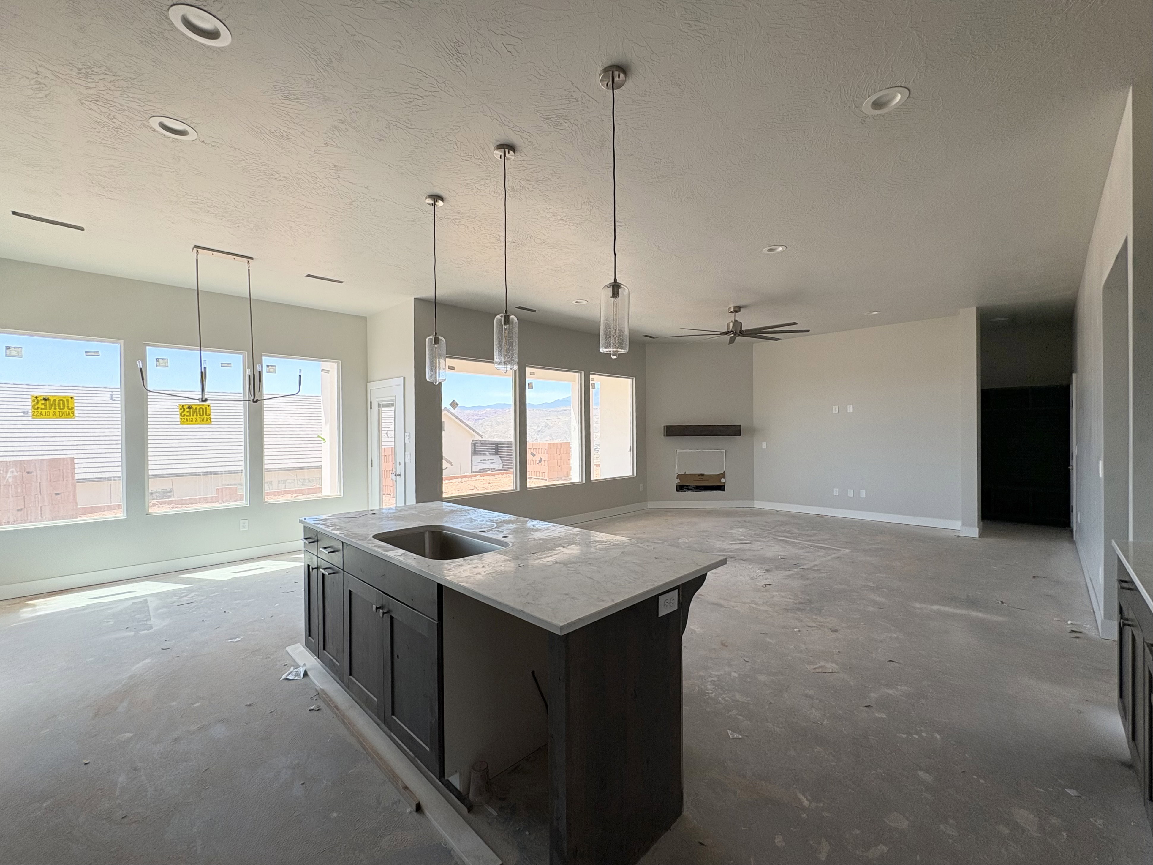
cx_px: 576
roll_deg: +2.4
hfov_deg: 102.1
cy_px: 432
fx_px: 466
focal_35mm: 14
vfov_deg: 85.7
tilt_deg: +0.6
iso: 64
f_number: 2.2
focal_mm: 2.22
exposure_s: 1/401
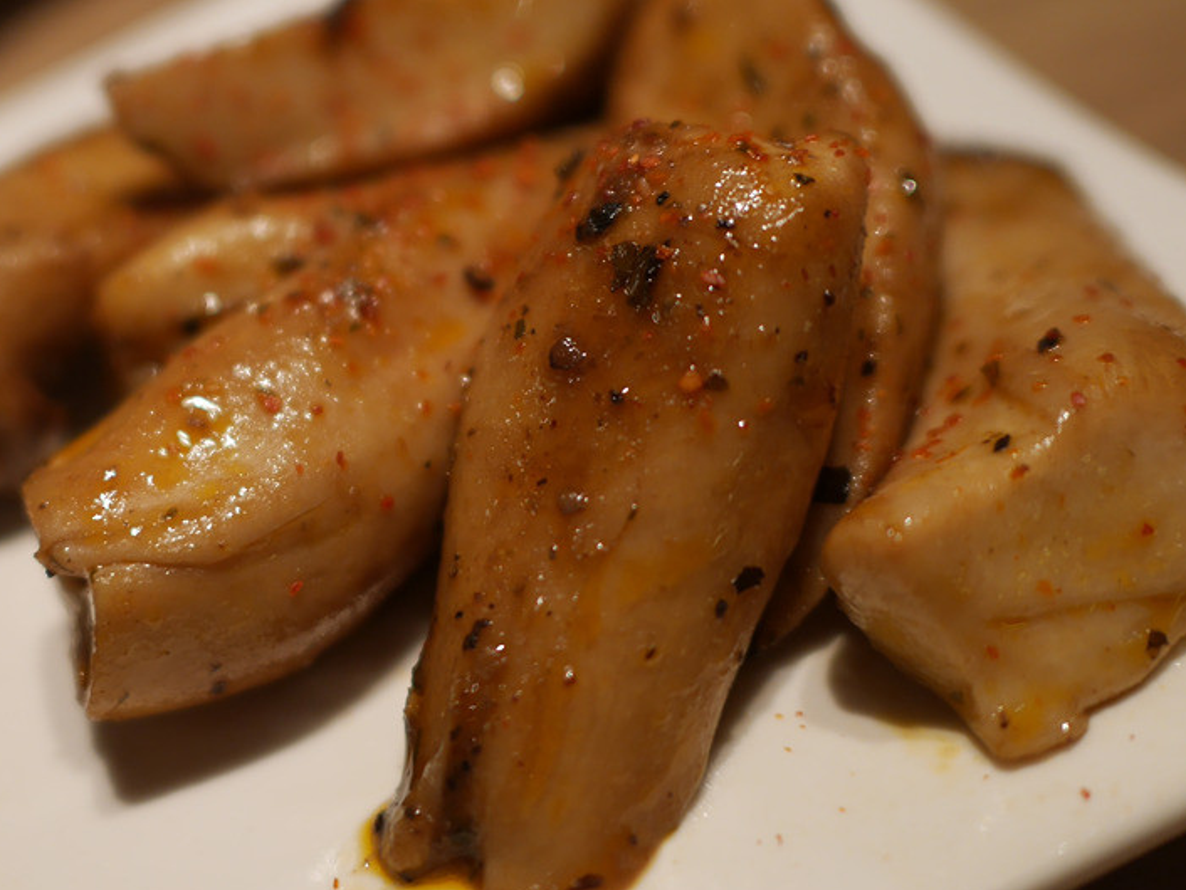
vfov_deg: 28.5
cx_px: 365
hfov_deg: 37.0
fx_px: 1748
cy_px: 353
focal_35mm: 51
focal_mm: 15
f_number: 1.7
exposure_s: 1/80
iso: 200
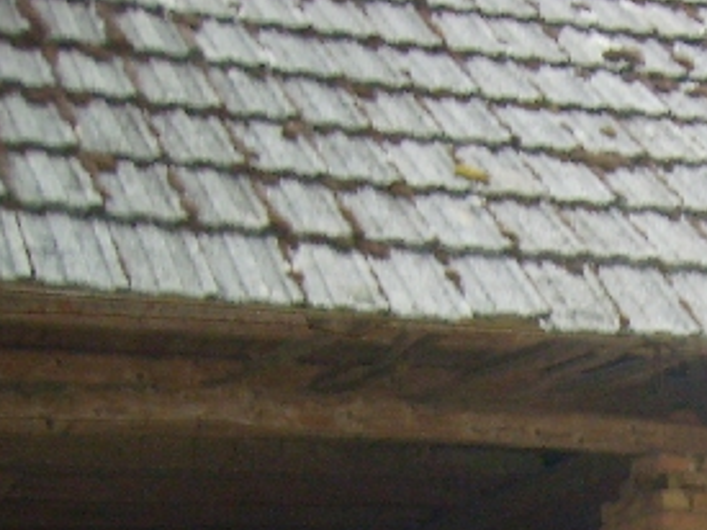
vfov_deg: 13.8
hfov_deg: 17.8
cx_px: 969
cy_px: 751
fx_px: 2082
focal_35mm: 102
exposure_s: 1/45
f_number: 2.8
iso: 184
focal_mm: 5.8
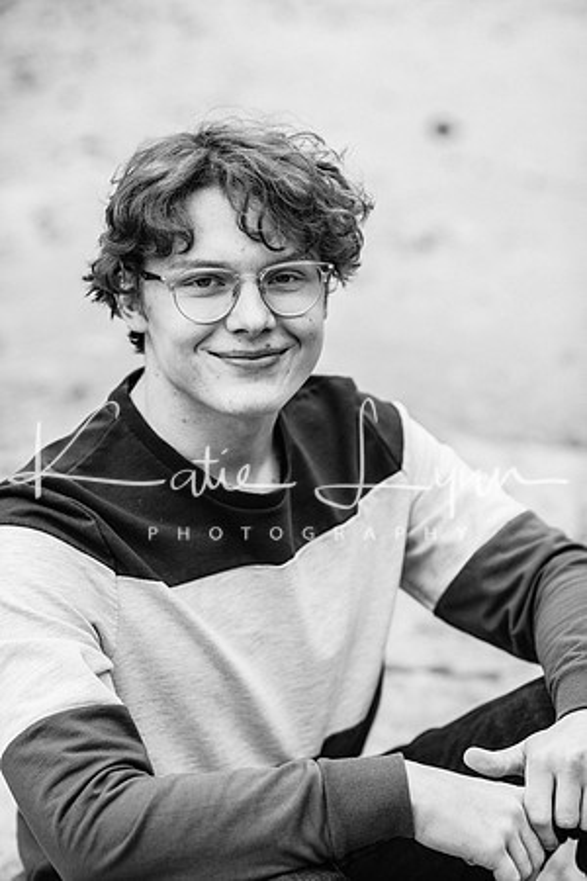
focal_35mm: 85
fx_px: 2079
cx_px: 294
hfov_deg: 16.1
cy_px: 440
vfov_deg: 23.9
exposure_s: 1/500
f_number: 2.8
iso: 250
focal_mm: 85
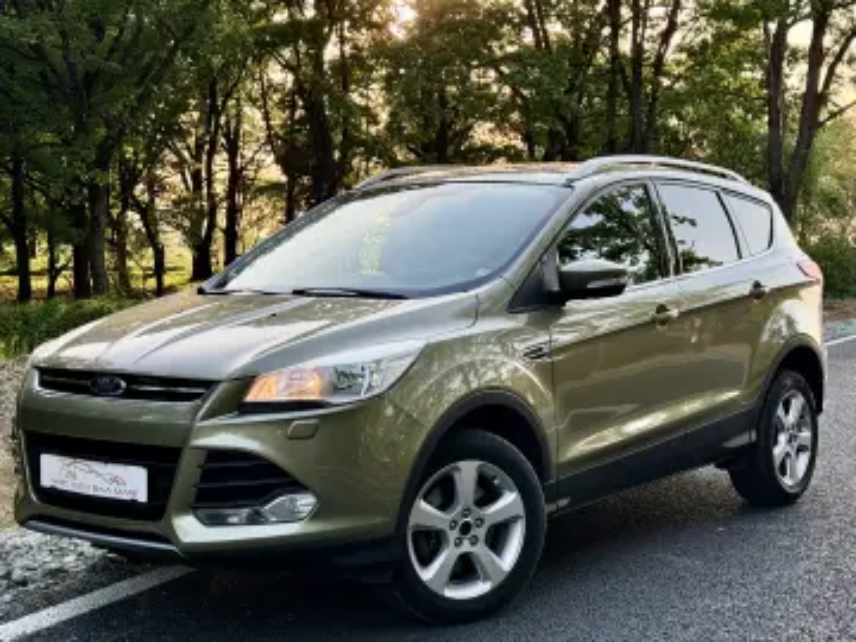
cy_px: 321
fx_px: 1187
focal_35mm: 48
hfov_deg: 39.7
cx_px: 428
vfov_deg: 30.3
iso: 100
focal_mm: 6.76
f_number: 1.78
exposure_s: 1/587
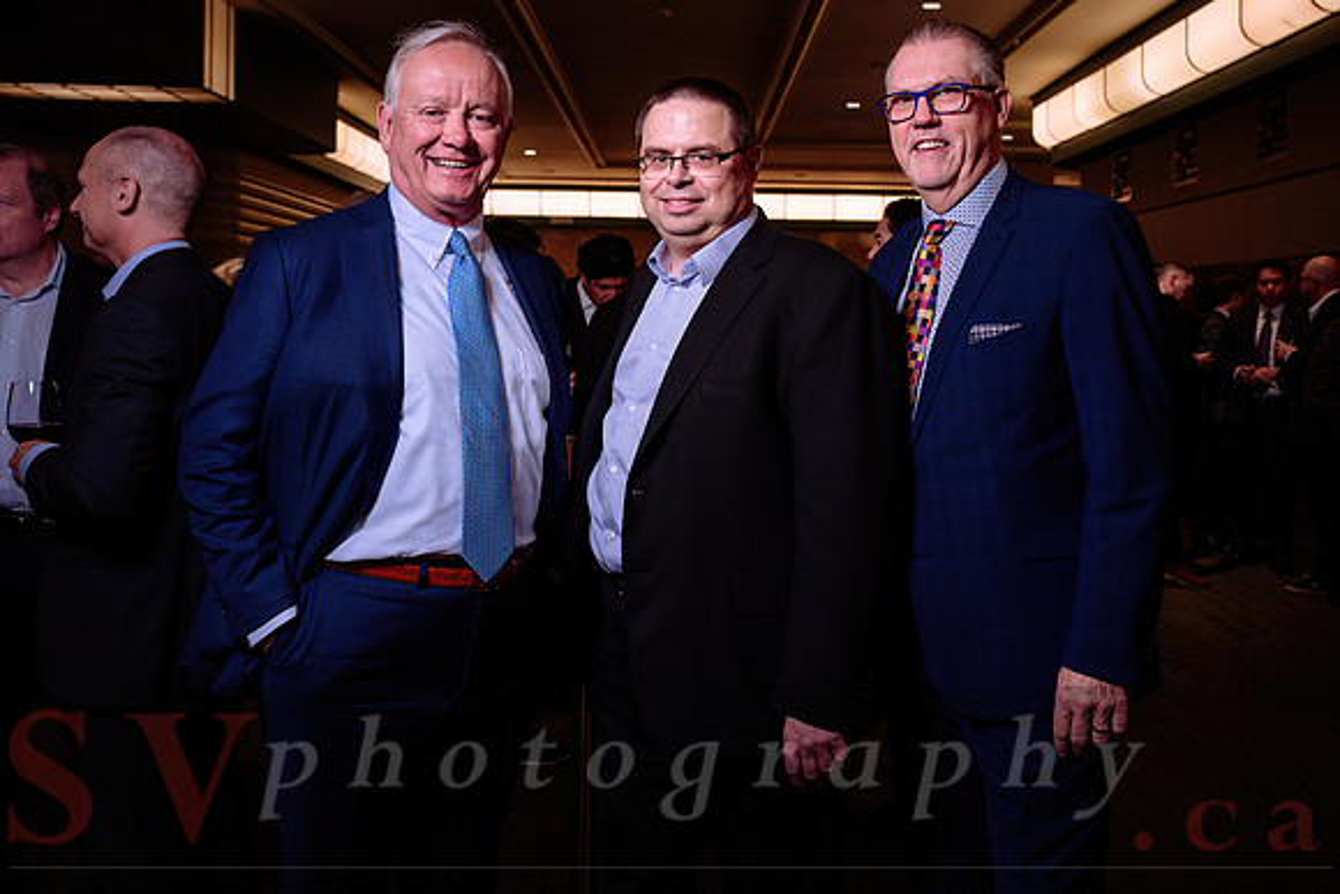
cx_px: 730
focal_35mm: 34
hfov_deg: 55.6
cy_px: 359
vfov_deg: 38.6
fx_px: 1270
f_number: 4
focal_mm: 28.5
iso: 800
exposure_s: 1/100
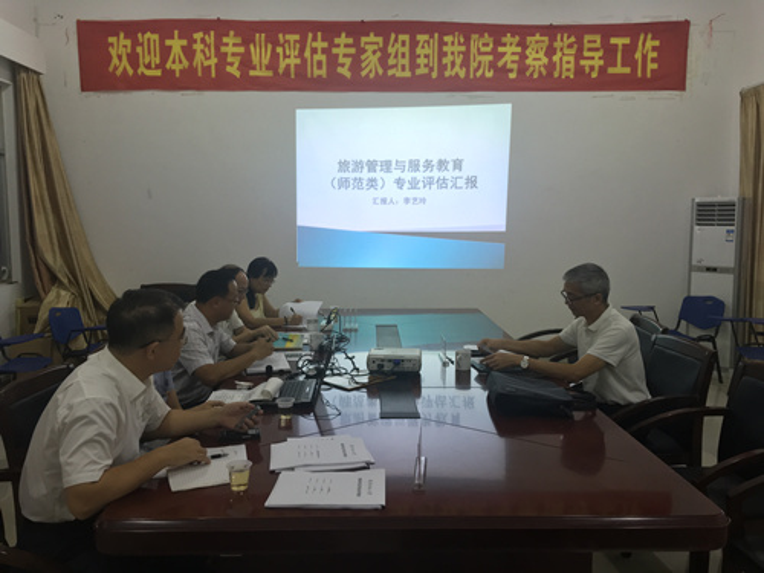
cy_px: 286
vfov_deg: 48.2
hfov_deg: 61.7
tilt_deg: -5.1
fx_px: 640
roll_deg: +0.0
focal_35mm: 29
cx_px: 382
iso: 80
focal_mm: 4.15
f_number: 2.2
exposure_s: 1/33
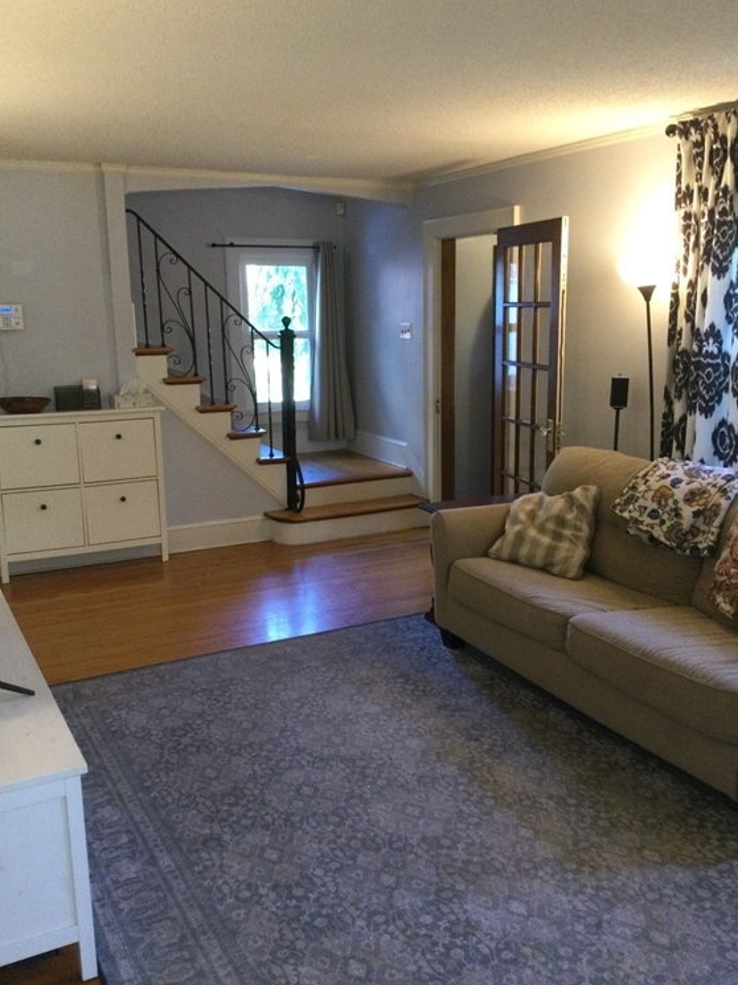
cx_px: 373
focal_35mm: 32
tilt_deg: -11.3
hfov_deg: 44.2
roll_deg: +0.9
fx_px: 910
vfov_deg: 56.8
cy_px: 496
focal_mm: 3.3
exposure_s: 1/30
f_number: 2.4
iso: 160
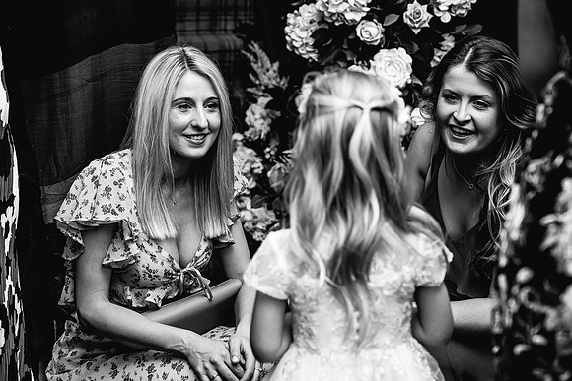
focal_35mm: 76
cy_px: 190
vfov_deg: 18.0
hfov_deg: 26.8
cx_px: 286
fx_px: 1203
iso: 800
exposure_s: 1/200
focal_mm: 73
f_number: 4.5
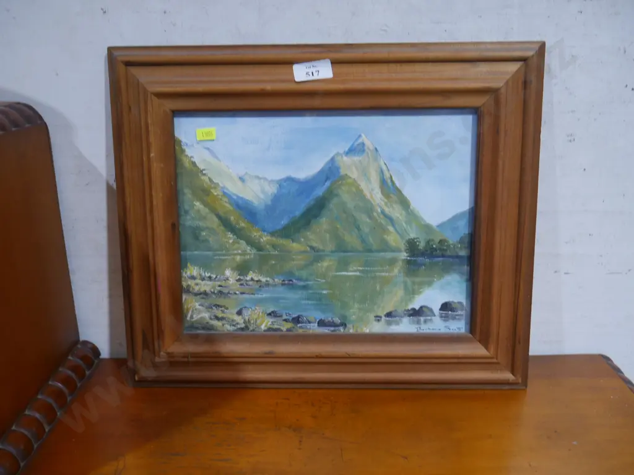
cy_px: 238
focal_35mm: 30
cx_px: 317
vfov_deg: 46.8
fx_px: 549
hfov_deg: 60.0
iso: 500
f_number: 3.6
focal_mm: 15
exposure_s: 1/60
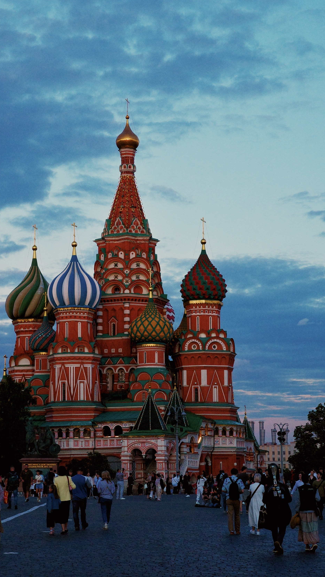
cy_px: 290
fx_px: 1149
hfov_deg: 16.1
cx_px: 134
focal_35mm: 75
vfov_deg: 28.2
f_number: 5.6
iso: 800
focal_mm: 26
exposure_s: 1/320
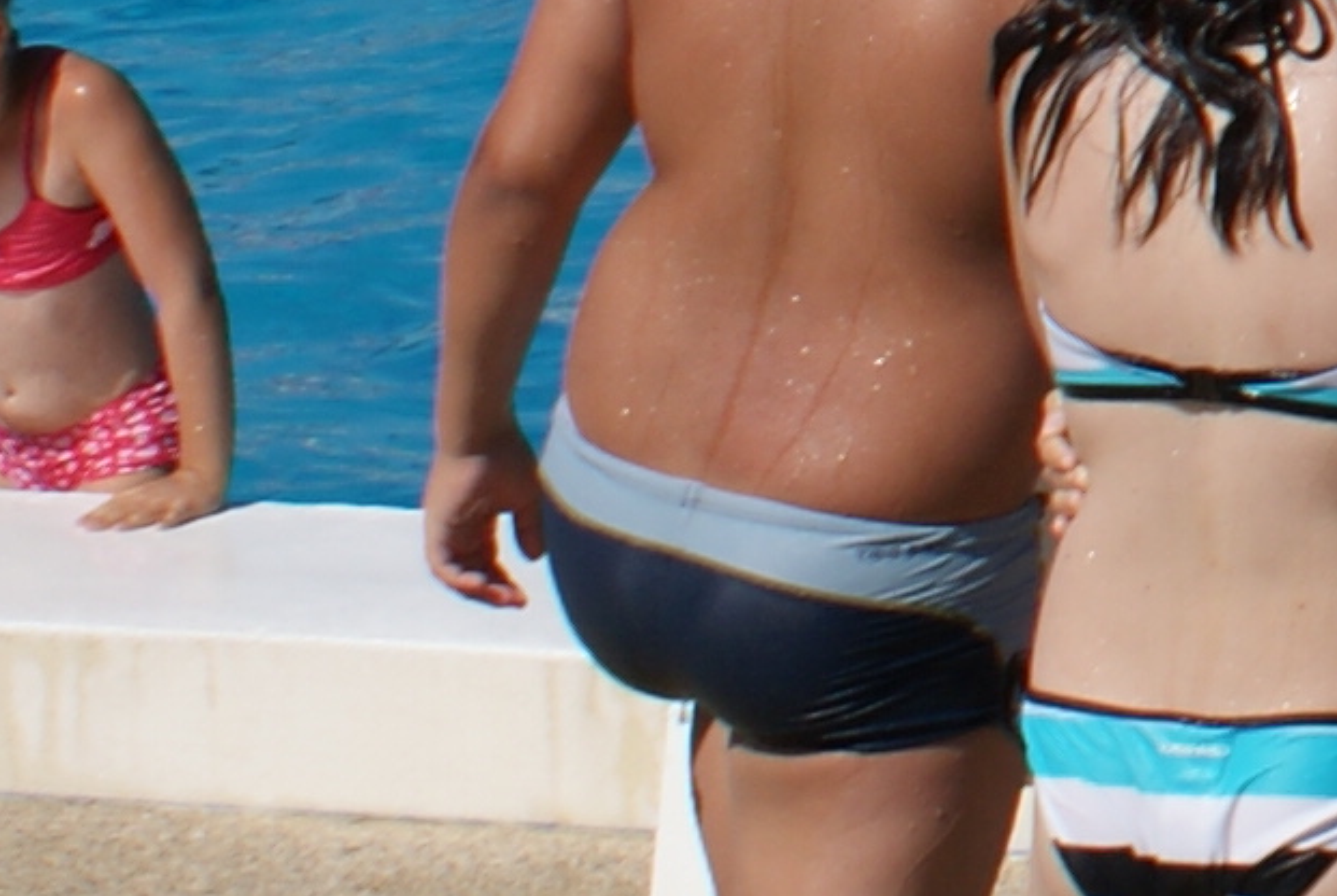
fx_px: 9037
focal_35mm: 243
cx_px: 3475
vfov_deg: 5.5
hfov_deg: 7.7
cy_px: -1258
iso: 100
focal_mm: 26
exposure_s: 1/250
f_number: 11
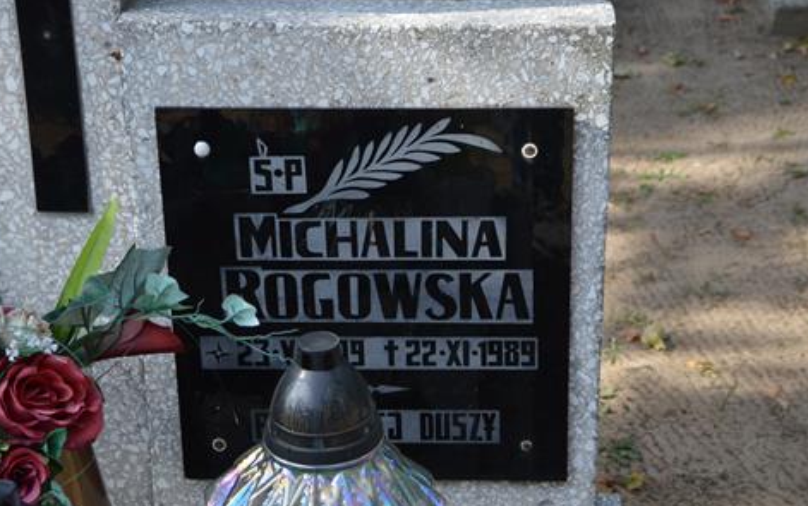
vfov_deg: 15.7
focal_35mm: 83
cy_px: 358
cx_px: 439
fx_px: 1829
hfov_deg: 24.9
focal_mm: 40
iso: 100
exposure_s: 1/125
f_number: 5.6
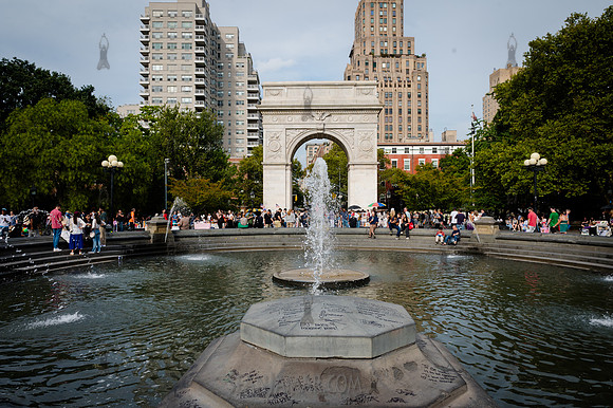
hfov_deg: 72.5
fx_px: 418
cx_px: 303
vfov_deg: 52.1
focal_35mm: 25
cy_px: 204
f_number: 9
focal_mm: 24
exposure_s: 1/640
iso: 400
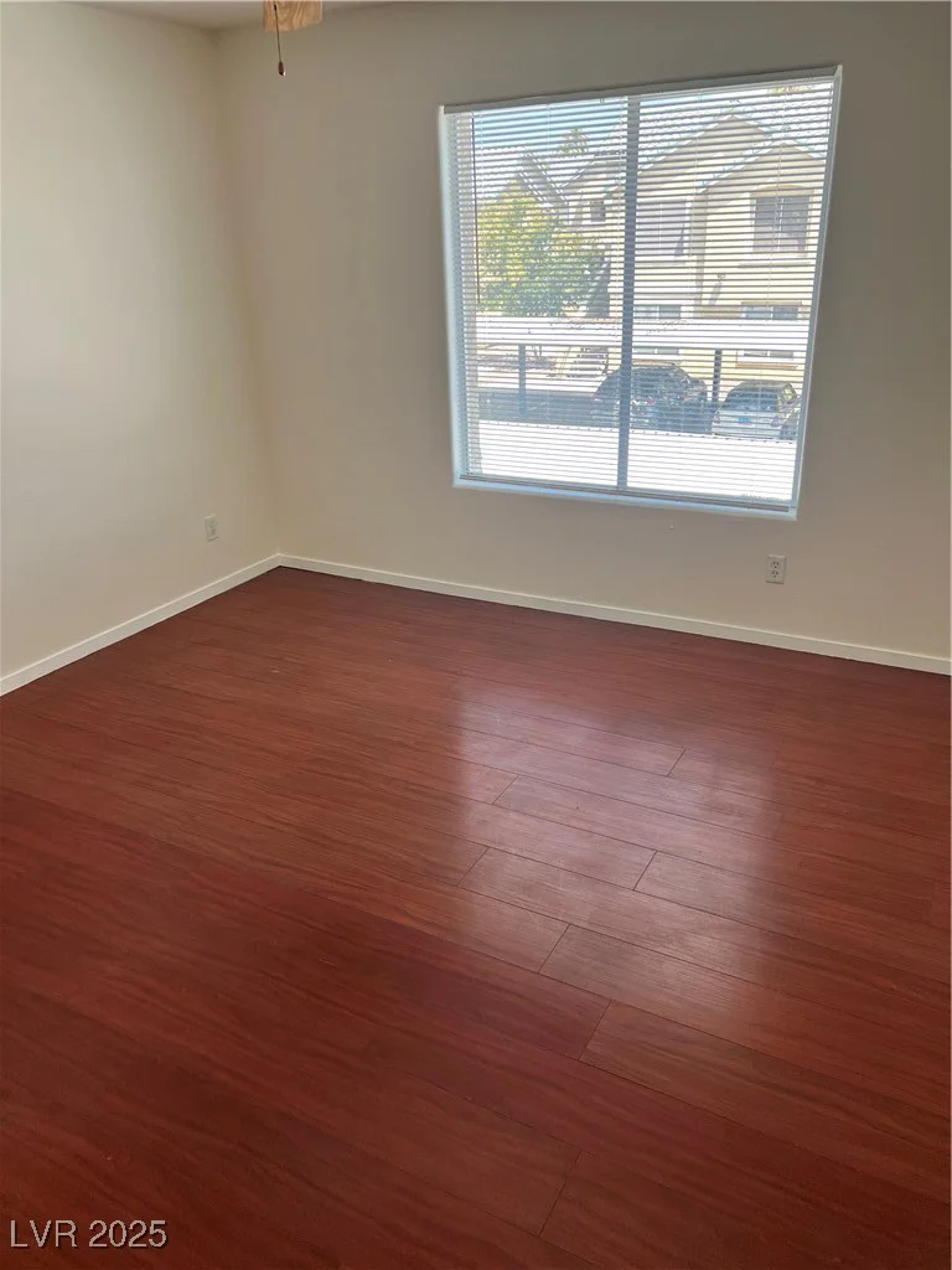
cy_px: 635
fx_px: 953
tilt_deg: -22.2
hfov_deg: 53.1
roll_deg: +4.3
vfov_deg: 67.3
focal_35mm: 26
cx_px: 476
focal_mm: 5.7
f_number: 1.5
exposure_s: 1/383
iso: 50
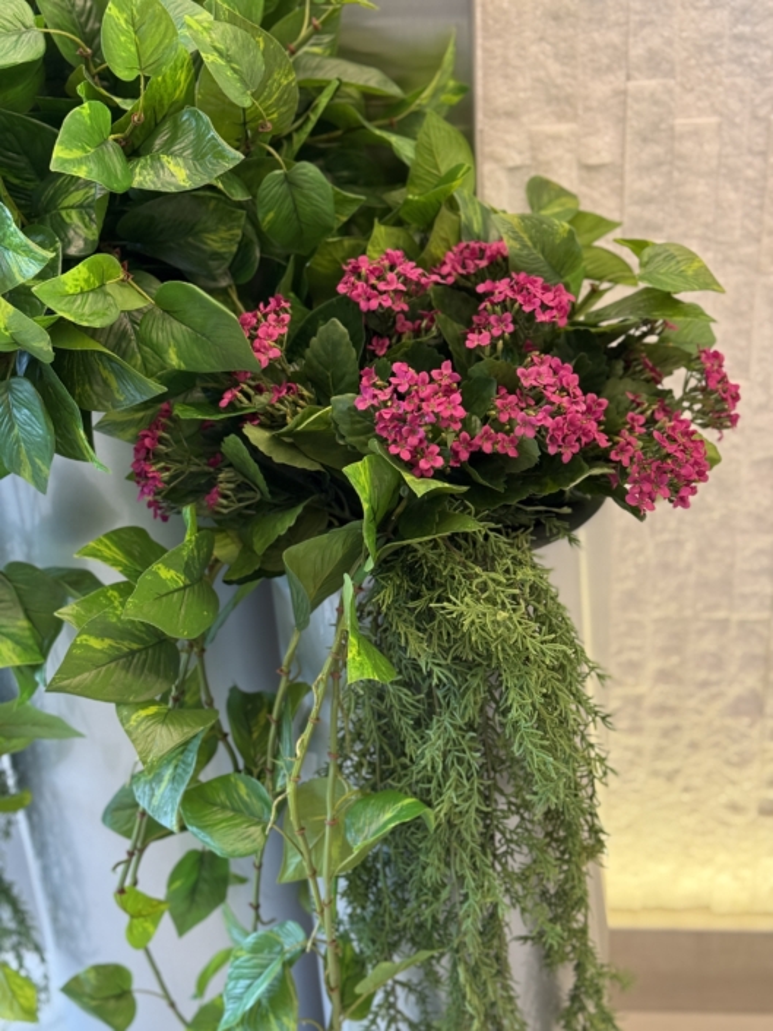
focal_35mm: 48
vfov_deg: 39.7
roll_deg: +3.0
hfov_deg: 30.3
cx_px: 386
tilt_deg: -28.7
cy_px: 516
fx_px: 1429
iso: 200
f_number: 1.78
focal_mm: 6.76
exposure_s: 1/120
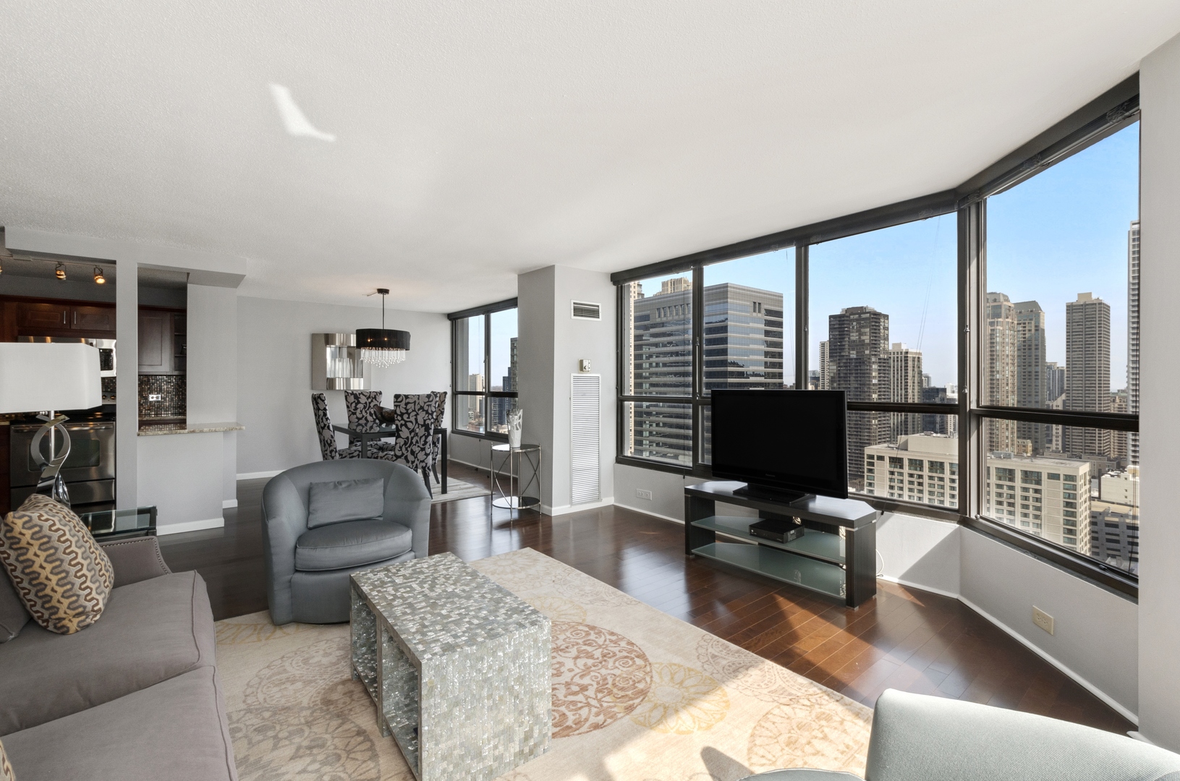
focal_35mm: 15
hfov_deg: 100.5
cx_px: 590
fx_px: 491
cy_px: 390
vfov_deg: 77.1
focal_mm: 10
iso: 200
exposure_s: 1/30
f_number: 11
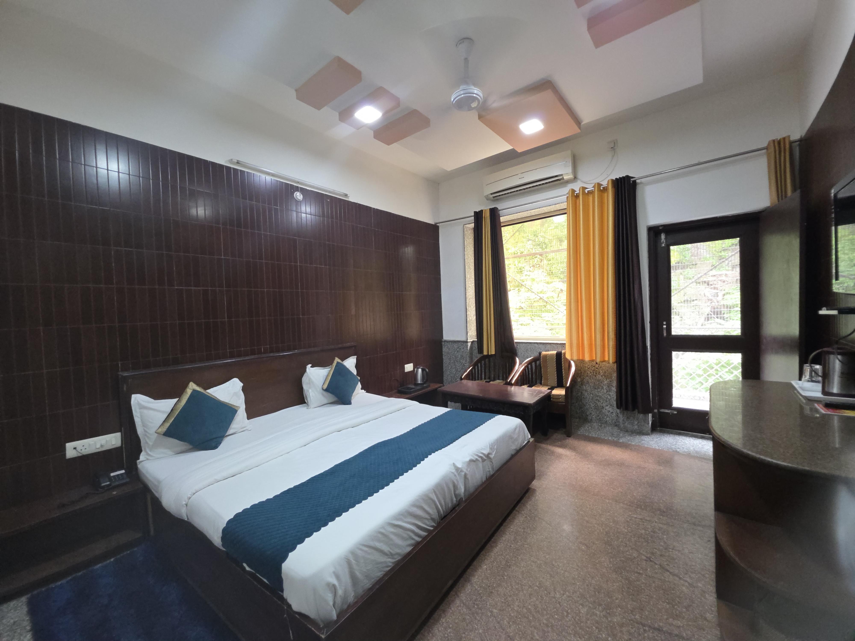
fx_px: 321
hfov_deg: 106.2
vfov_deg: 89.9
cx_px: 428
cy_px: 320
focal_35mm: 13
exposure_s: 1/50
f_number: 1.9
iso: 200
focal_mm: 2.2
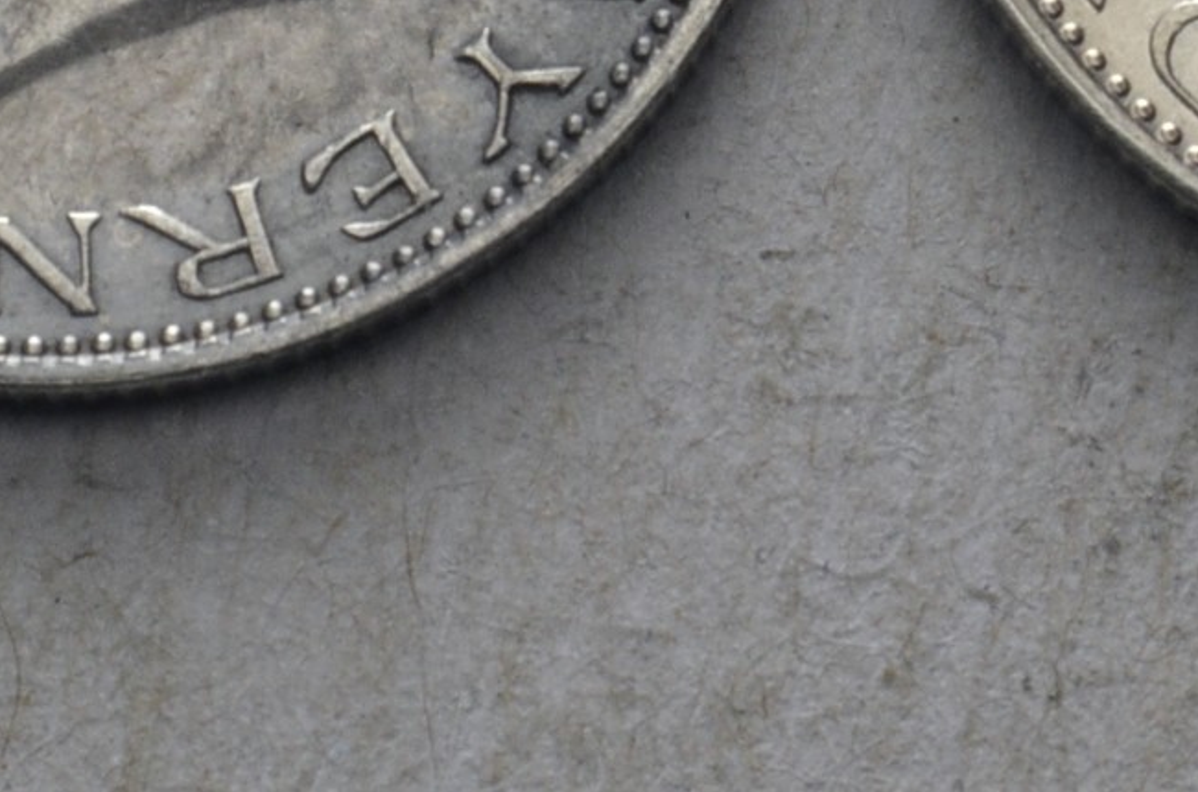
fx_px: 10387
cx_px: 734
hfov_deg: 6.6
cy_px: -414
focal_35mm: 313
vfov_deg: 4.3
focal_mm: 55
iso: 400
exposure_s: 1/250
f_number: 14
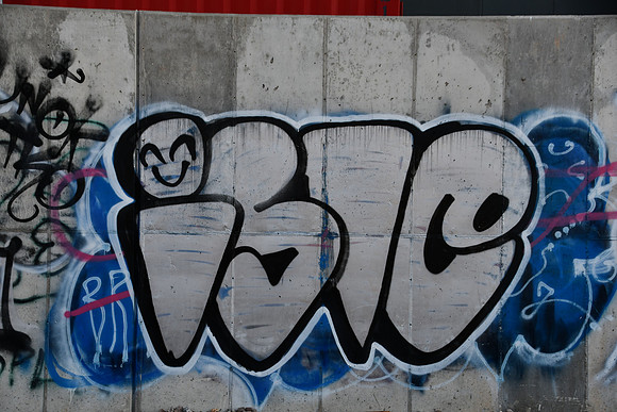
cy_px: 206
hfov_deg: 20.6
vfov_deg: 13.8
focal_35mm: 99
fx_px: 1697
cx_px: 308
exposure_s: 1/250
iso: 200
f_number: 7.1
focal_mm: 66
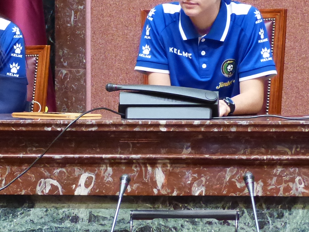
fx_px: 2258
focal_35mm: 253
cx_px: 68
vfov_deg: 5.9
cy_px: 101
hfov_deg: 7.8
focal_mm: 16
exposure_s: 1/30
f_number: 2.8
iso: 800
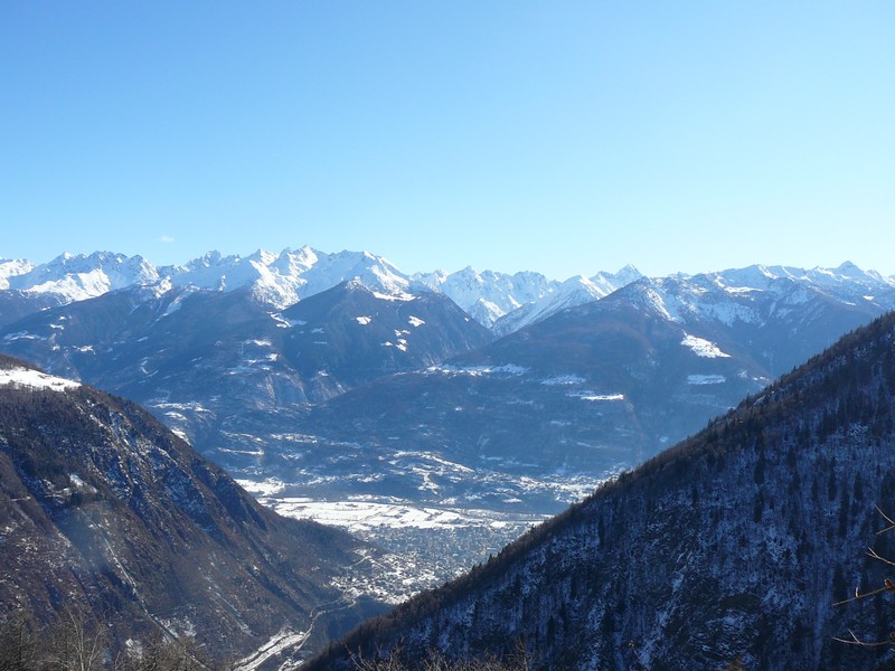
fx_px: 905
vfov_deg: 40.7
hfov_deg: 52.6
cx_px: 448
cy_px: 336
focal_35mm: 35
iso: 80
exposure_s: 1/400
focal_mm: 5.2
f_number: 5
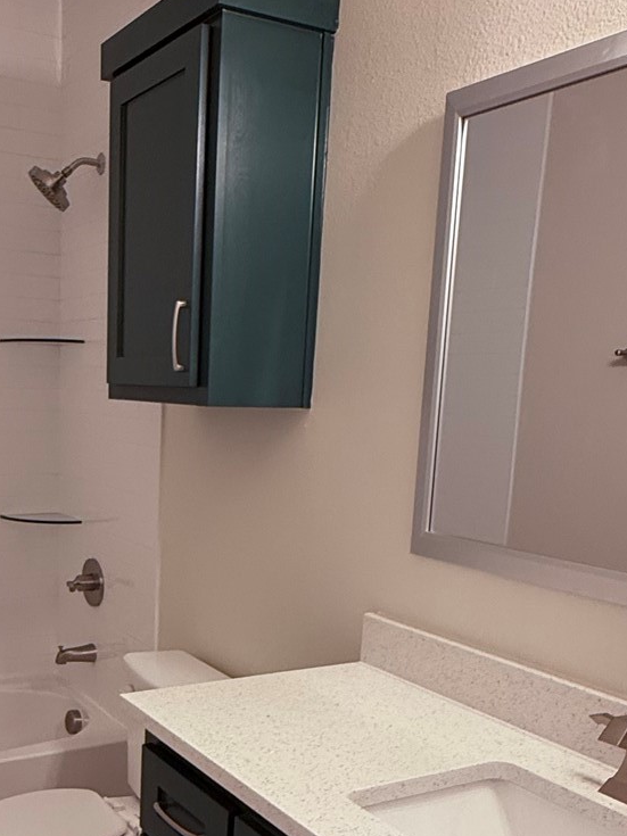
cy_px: 588
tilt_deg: -12.0
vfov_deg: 46.7
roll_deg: -1.6
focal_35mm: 39
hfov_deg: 36.1
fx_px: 942
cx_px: 171
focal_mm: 2.22
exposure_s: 1/60
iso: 200
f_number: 2.2
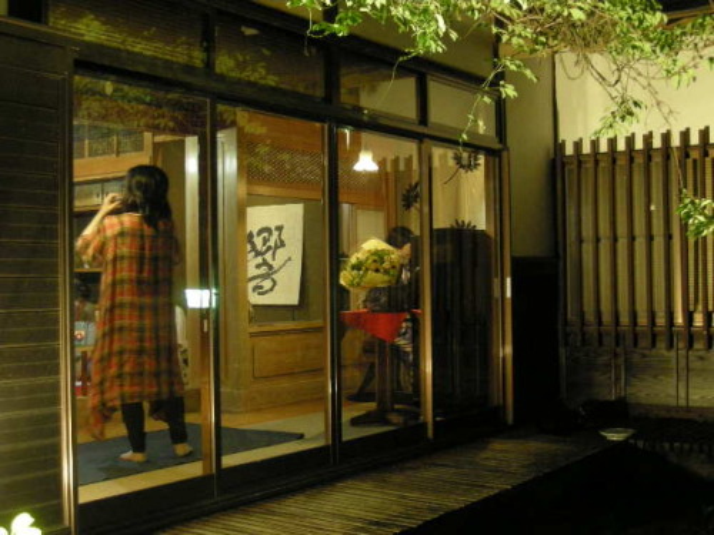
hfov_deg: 38.9
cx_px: 357
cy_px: 268
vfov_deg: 29.7
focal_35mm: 49
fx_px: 1011
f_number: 3.2
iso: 400
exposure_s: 1/5.6
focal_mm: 7.9
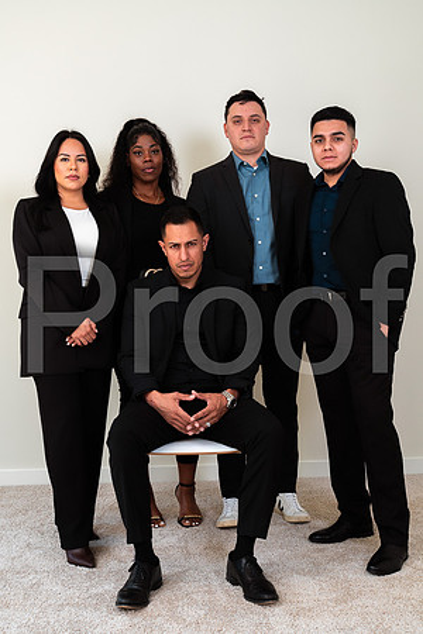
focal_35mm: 44
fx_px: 775
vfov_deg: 44.5
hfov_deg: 30.5
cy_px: 317
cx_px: 212
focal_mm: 44
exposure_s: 1/160
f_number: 6.3
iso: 200
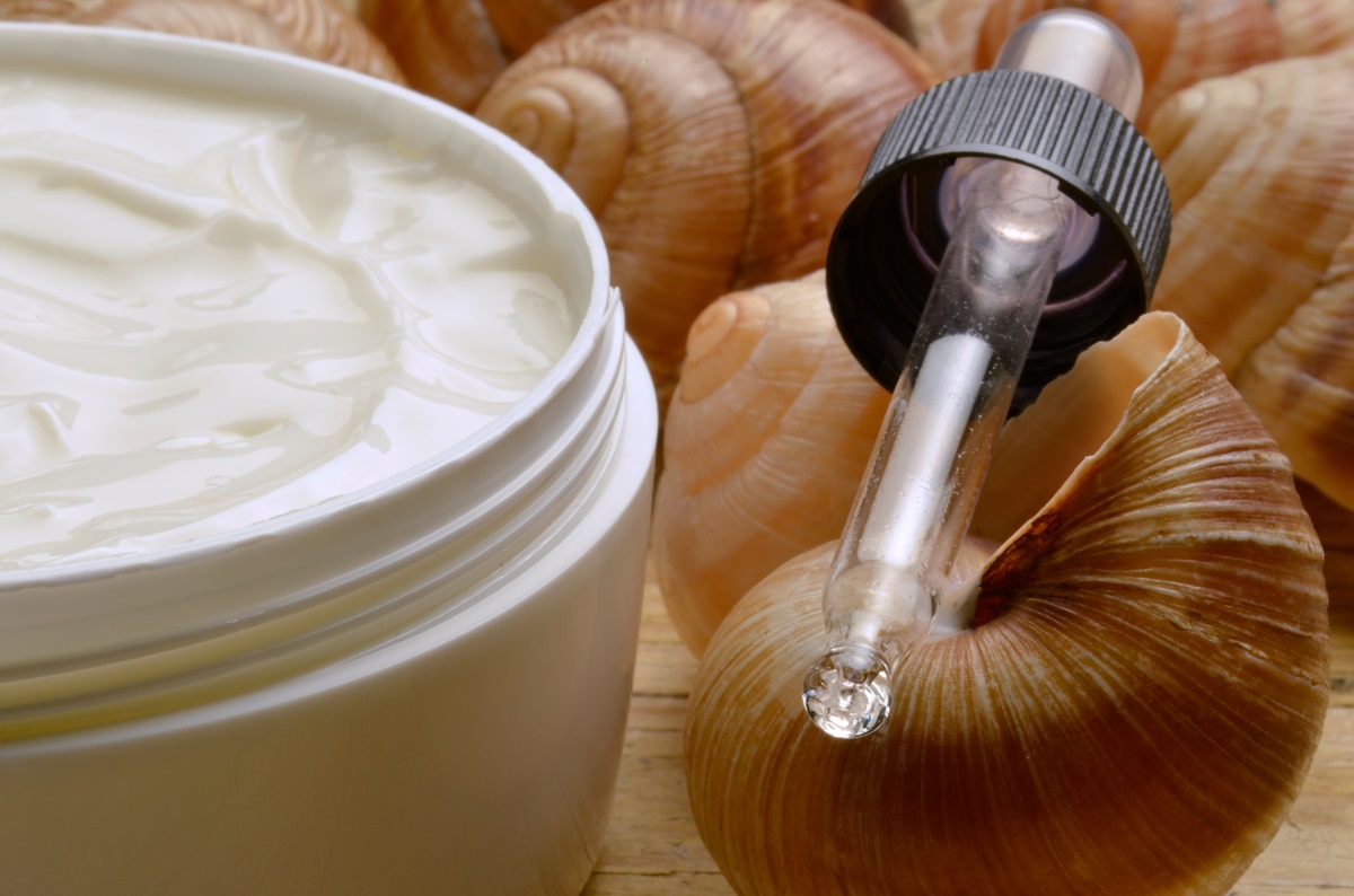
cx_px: 677
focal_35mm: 158
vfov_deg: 8.7
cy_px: 448
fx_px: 5910
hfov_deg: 13.1
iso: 200
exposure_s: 1/1.67
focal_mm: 105
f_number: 40
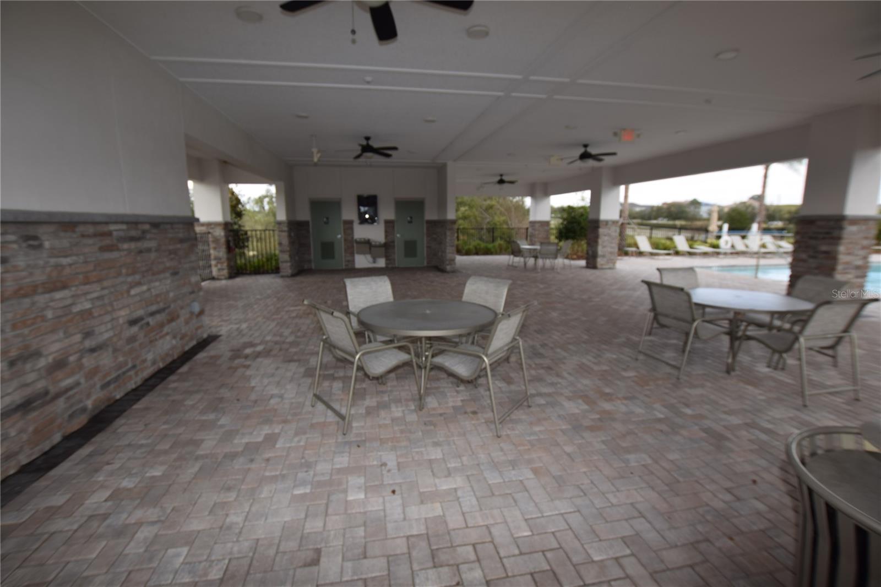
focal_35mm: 15
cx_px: 440
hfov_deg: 100.4
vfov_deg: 77.3
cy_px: 294
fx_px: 367
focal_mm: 10
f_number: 5.6
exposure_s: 1/125
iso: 100
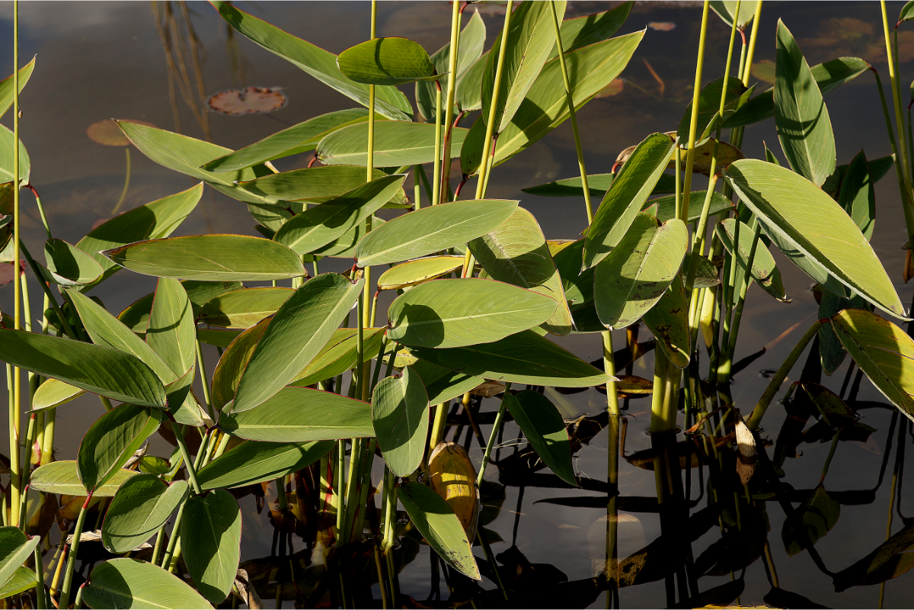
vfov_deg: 9.1
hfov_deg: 13.7
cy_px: 305
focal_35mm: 150
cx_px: 457
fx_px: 3808
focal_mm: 100
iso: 100
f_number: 8
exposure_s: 1/160
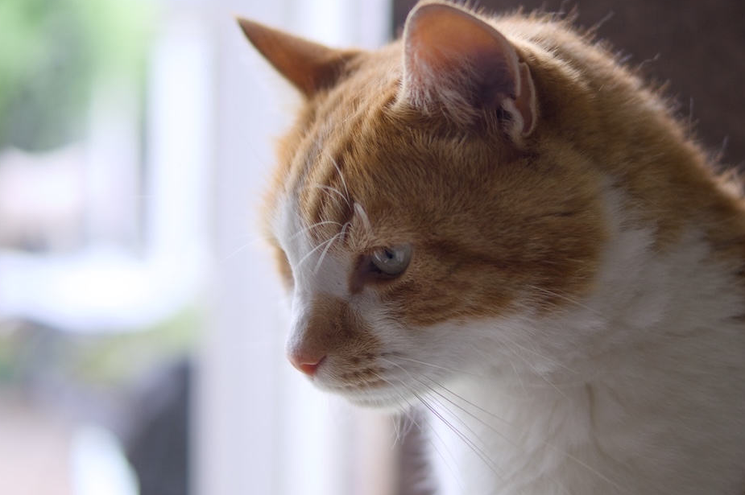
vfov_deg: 19.5
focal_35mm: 70
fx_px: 1440
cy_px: 245
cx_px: 424
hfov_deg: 29.0
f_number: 1.8
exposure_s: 1/125
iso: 200
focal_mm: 35
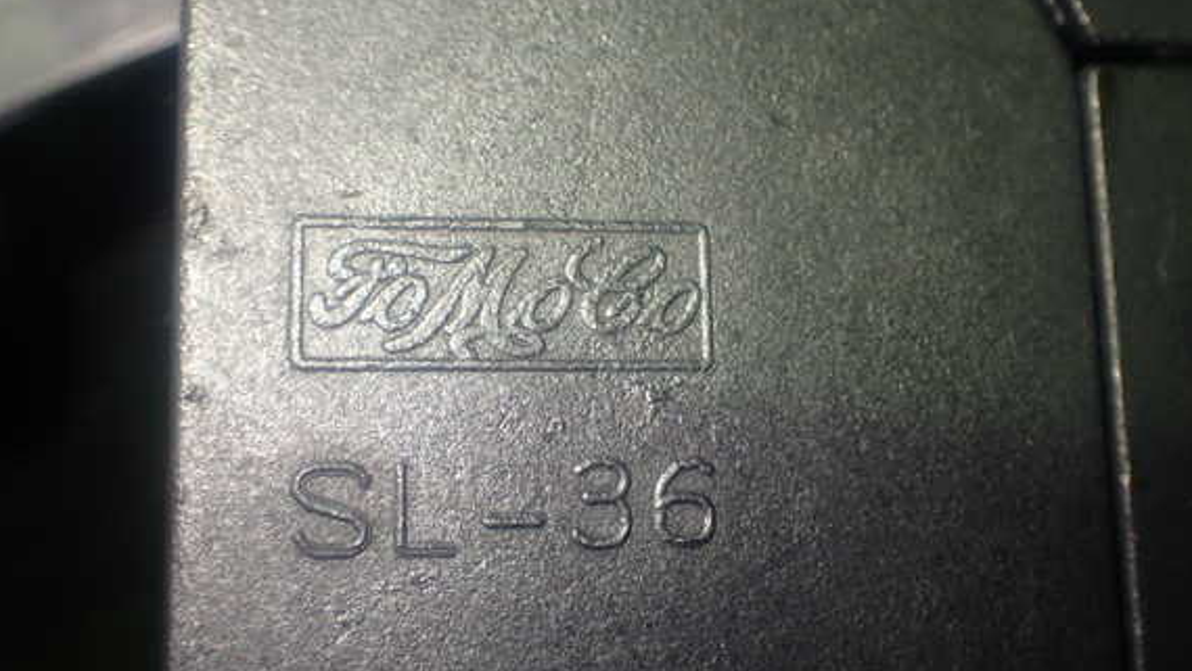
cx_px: 573
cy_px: 345
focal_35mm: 47
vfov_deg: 25.5
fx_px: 1486
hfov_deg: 43.7
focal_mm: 7.31
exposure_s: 1/100
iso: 100
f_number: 2.8
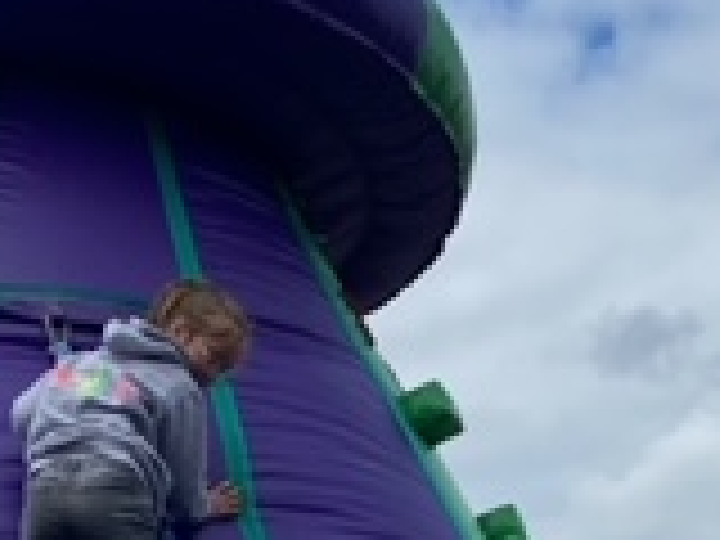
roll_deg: -0.4
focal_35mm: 104
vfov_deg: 14.0
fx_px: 2163
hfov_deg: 18.8
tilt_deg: +15.9
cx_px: 202
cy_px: 554
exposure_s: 1/3846
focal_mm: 4.25
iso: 32
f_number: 1.8
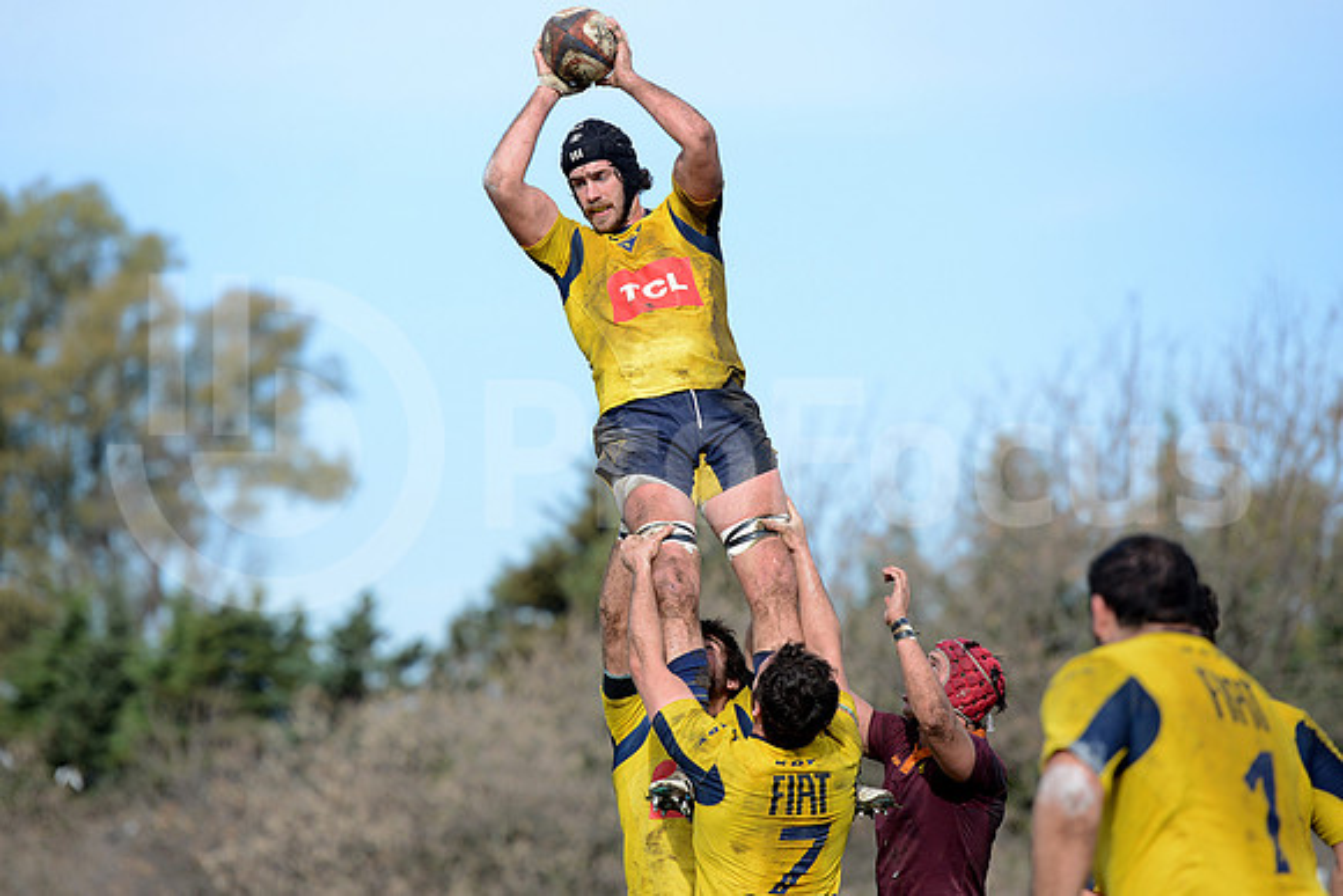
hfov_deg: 11.7
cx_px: 672
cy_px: 448
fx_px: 6530
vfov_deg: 7.9
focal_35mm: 175
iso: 500
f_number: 4
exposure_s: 1/3200
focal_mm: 175
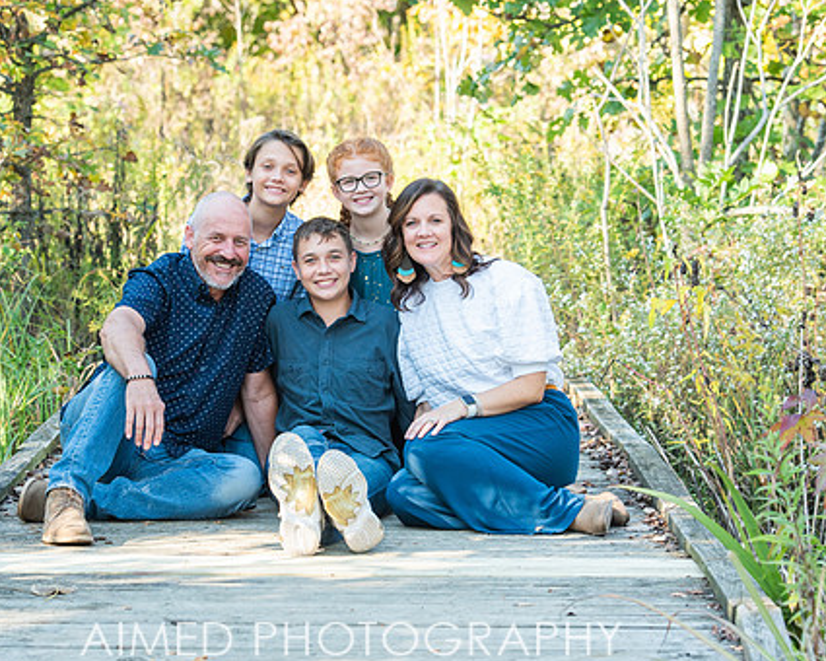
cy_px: 300
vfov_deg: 11.6
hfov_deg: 14.5
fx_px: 3251
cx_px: 366
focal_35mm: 133
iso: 640
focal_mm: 100
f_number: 5.6
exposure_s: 1/320
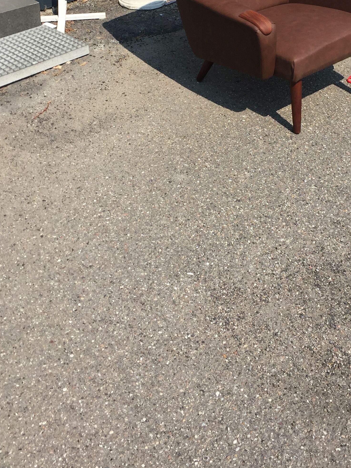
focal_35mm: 48
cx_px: 223
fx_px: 649
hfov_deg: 30.1
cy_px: 97
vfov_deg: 38.3
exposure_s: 1/2326
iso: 32
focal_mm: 4.15
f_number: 2.2
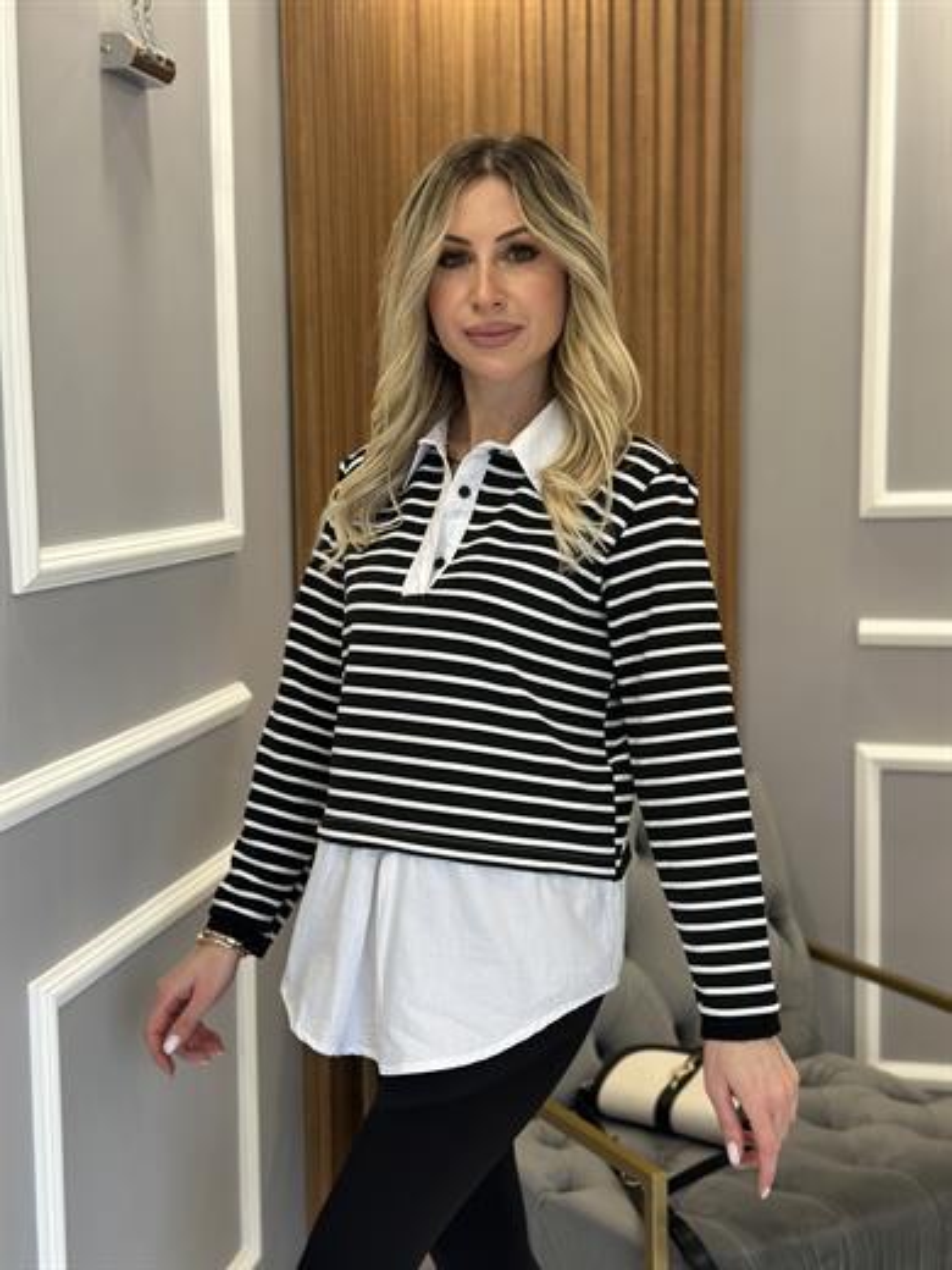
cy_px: 635
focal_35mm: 48
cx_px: 476
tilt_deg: -7.4
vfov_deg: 39.7
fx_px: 1760
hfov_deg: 30.3
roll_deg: +0.0
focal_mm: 6.86
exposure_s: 1/106
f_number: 1.78
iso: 125
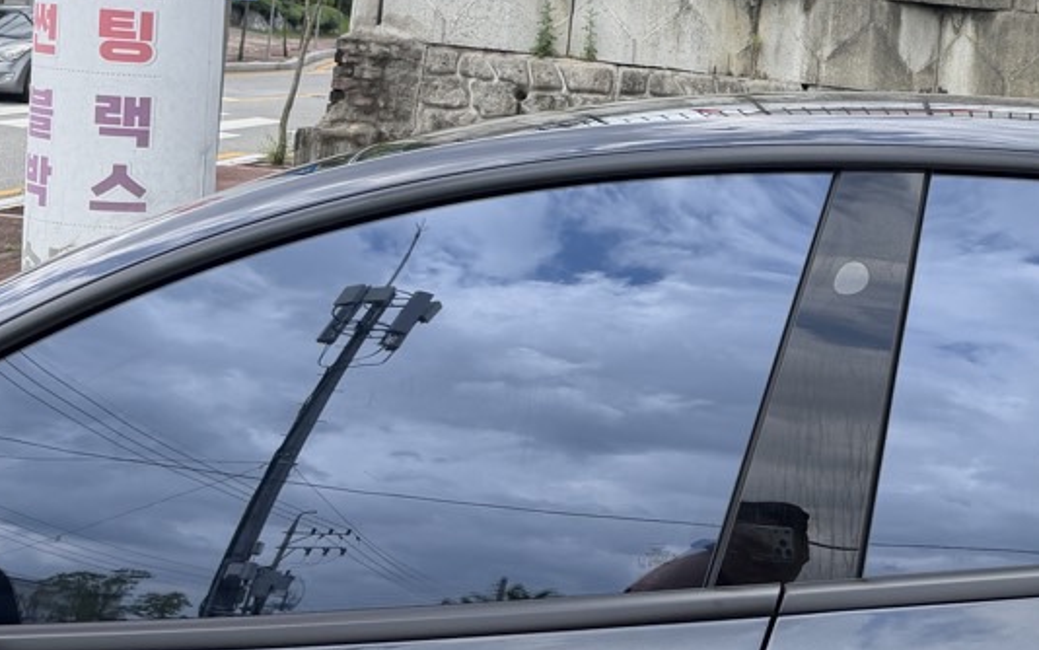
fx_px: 1728
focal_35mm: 61
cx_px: 878
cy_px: 191
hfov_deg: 32.3
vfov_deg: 21.2
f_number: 1.78
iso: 100
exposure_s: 1/2525
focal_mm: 6.76
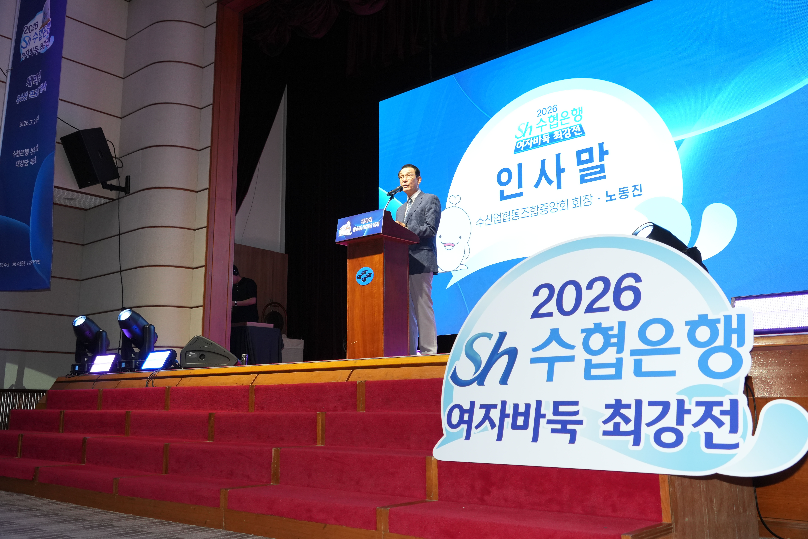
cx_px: 404
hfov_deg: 58.7
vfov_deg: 41.1
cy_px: 270
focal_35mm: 32
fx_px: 718
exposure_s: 1/125
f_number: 5
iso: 2000
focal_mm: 32
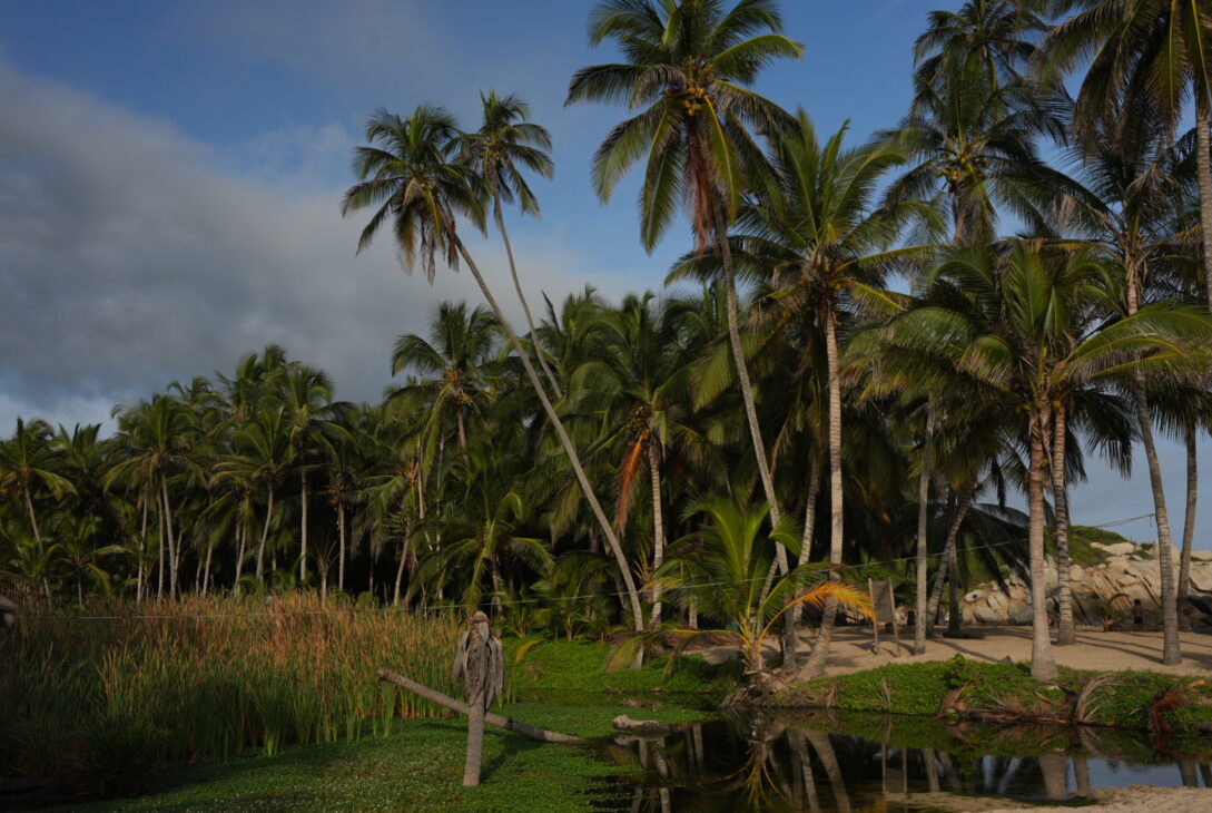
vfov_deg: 38.0
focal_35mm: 35
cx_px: 606
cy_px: 406
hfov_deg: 54.4
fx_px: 1180
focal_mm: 35
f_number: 8
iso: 800
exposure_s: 1/4000
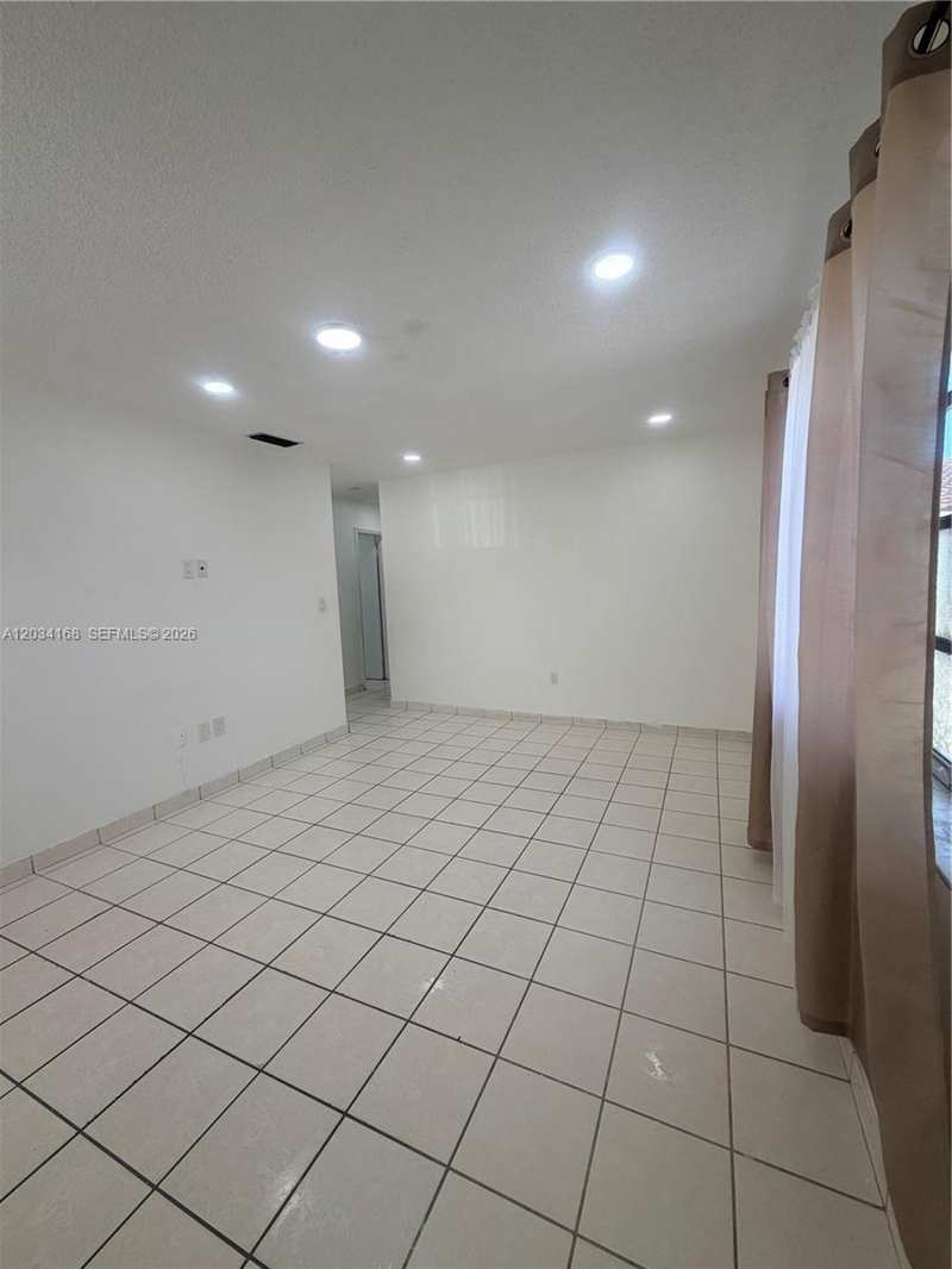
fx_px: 513
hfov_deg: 85.7
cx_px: 476
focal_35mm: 14
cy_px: 634
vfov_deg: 102.1
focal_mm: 2.22
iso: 50
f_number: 2.2
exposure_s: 1/144
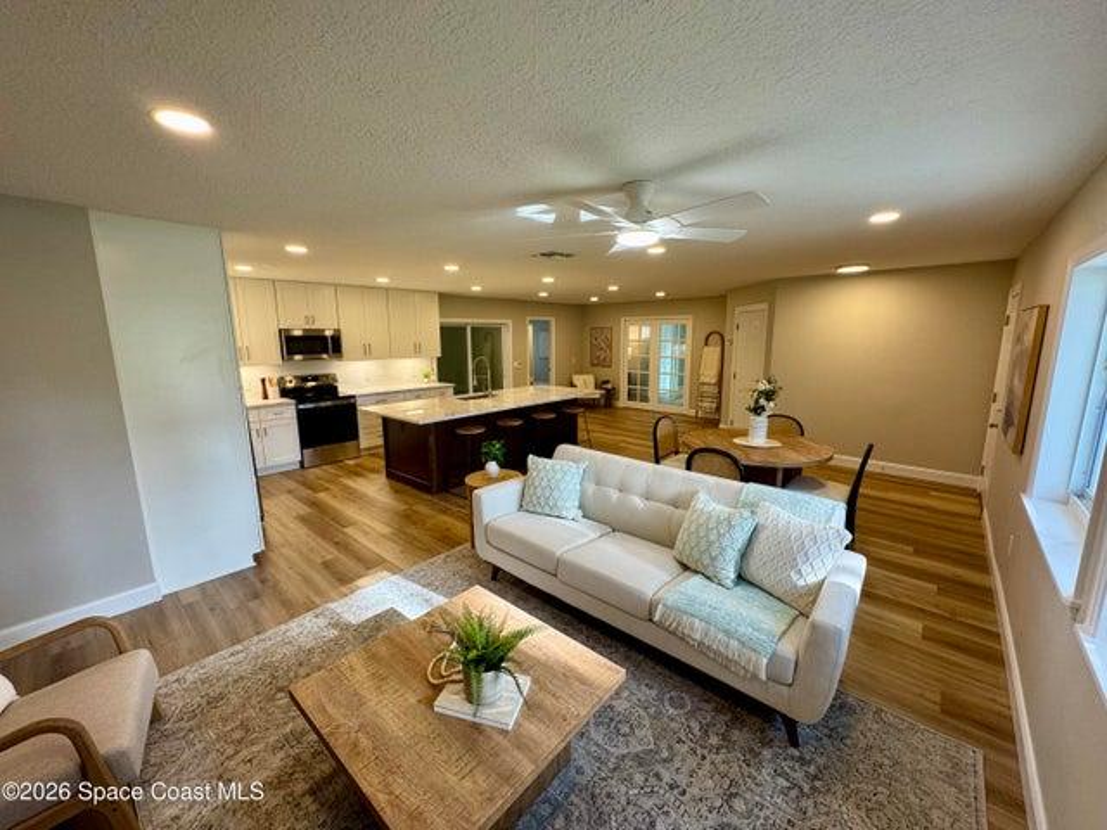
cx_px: 554
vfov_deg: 85.7
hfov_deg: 102.1
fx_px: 448
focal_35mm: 14
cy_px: 415
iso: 125
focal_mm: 2.22
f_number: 2.2
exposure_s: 1/100
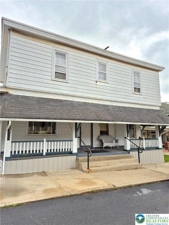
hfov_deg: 58.9
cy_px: 112
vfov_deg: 73.9
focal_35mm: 23
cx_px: 84
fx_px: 150
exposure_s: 1/357
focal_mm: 5.4
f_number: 1.8
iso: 25
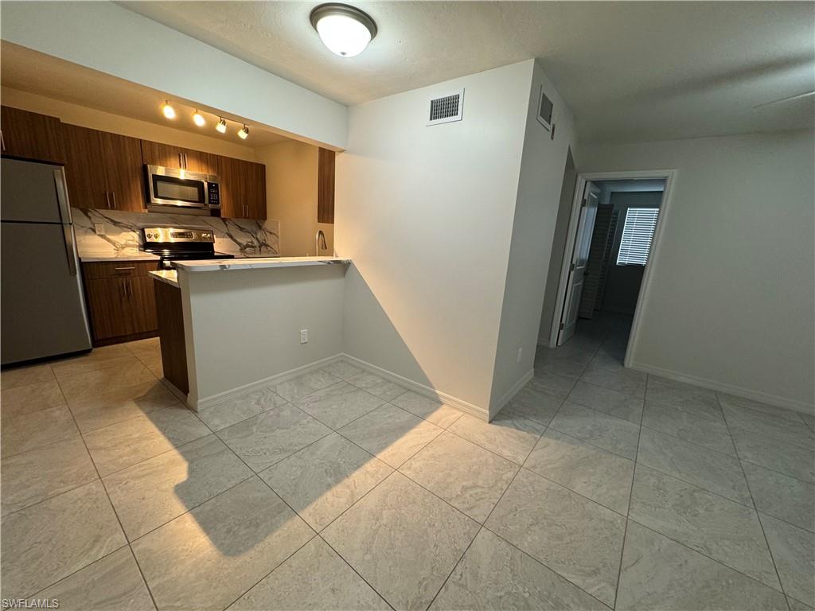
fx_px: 330
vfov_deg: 85.7
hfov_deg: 102.1
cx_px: 408
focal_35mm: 14
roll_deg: -3.8
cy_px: 306
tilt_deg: -13.0
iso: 160
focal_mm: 2.22
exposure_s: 1/60
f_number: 2.2
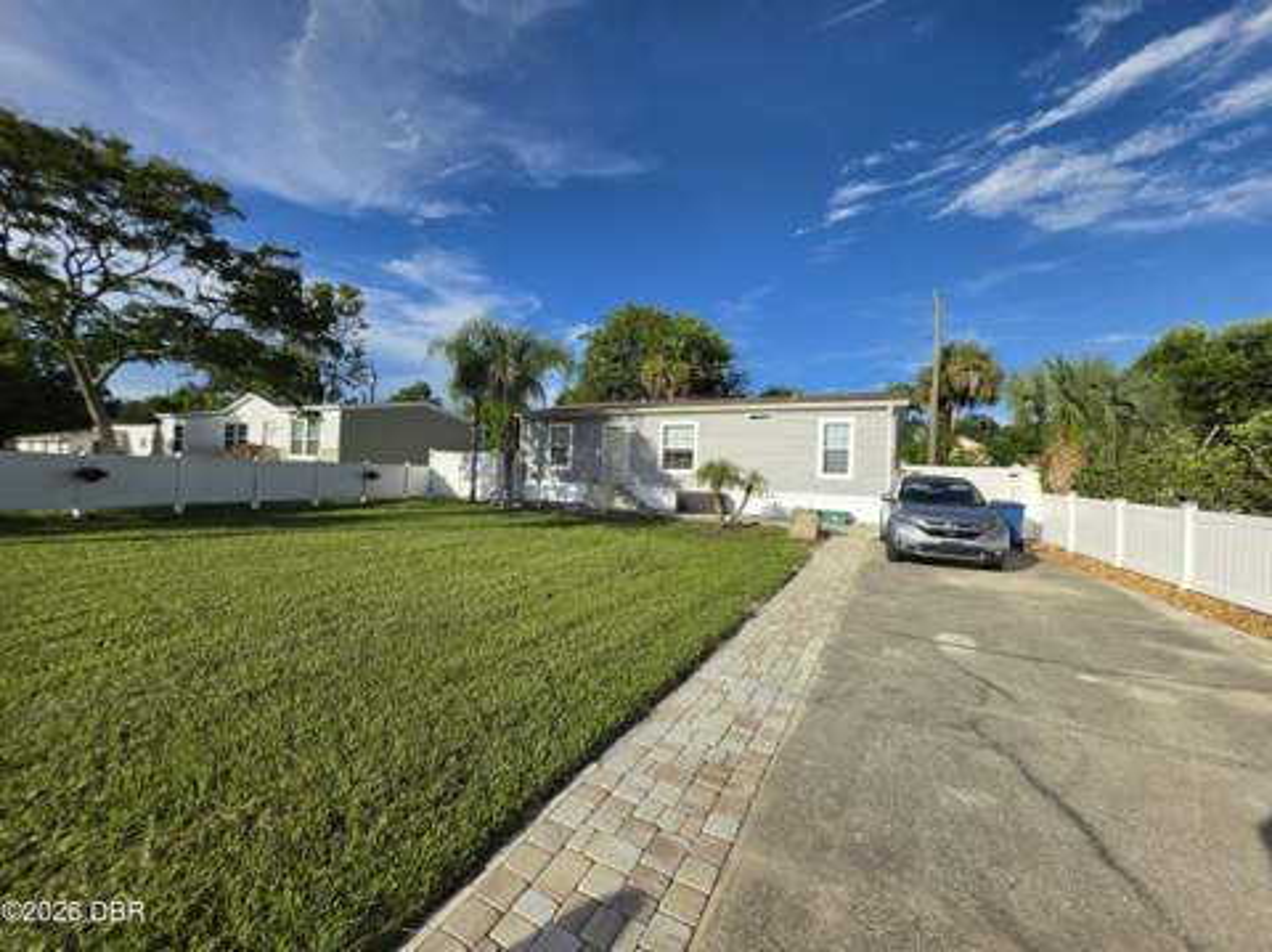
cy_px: 476
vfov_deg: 89.8
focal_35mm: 13
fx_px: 477
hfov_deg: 106.2
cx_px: 636
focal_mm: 2.2
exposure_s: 1/1962
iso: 32
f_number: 1.9
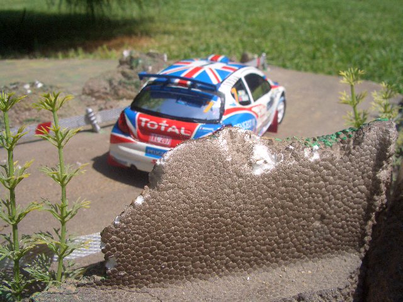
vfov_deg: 40.7
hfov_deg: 52.6
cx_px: 202
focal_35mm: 35
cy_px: 151
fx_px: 407
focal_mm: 5.8
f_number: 4.3
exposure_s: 1/640
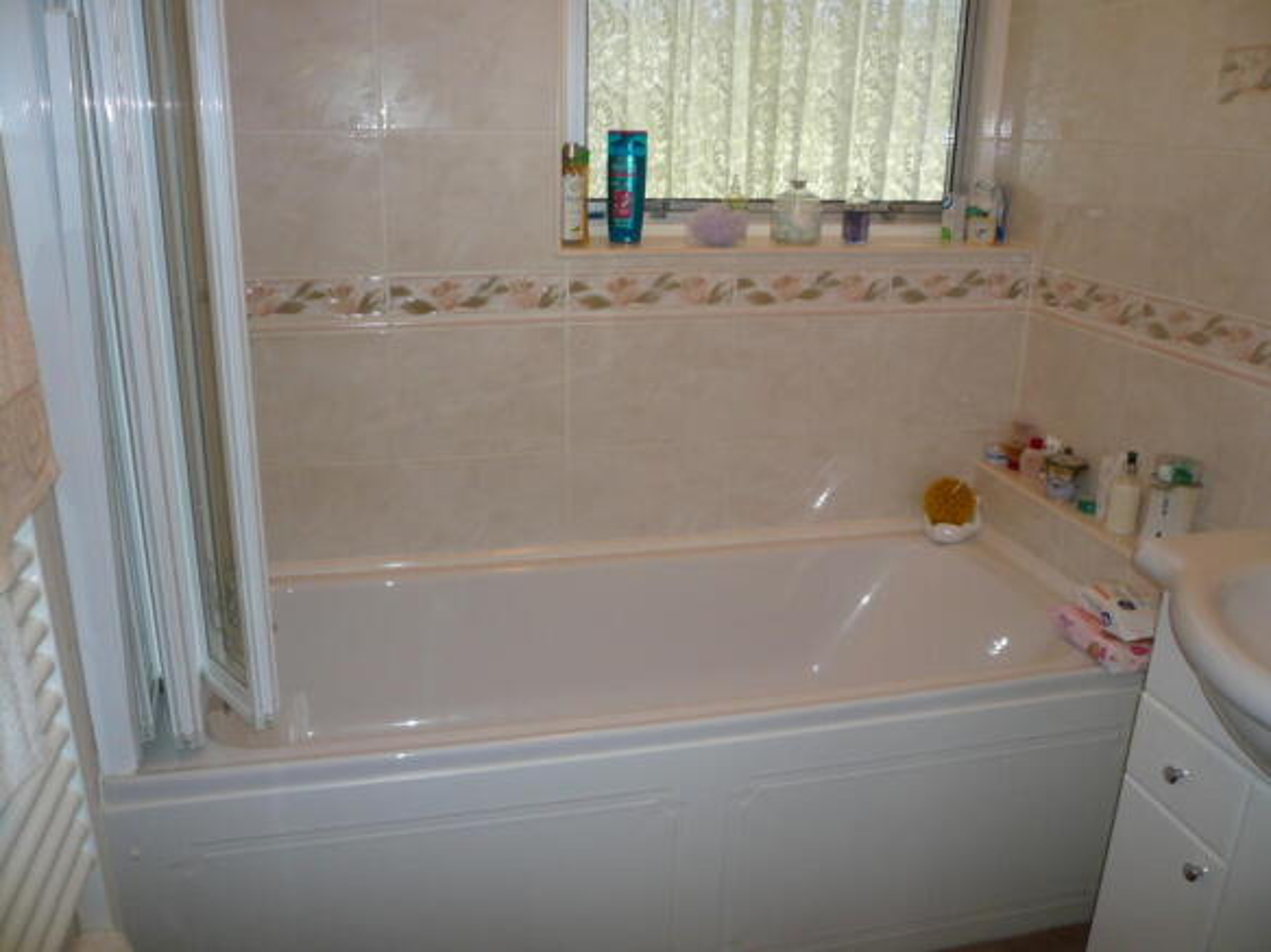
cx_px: 636
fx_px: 1028
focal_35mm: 28
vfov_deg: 49.7
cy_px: 476
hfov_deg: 63.5
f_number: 2.8
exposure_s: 1/30
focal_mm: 4.6
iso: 100
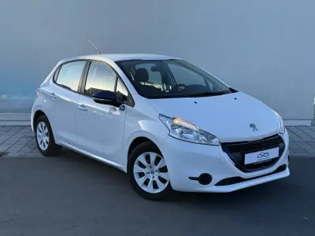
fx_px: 437
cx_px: 158
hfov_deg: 39.7
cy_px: 118
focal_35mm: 48
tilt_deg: -9.0
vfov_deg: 30.3
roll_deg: +0.0
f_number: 1.78
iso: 100
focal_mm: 6.76
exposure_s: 1/1883
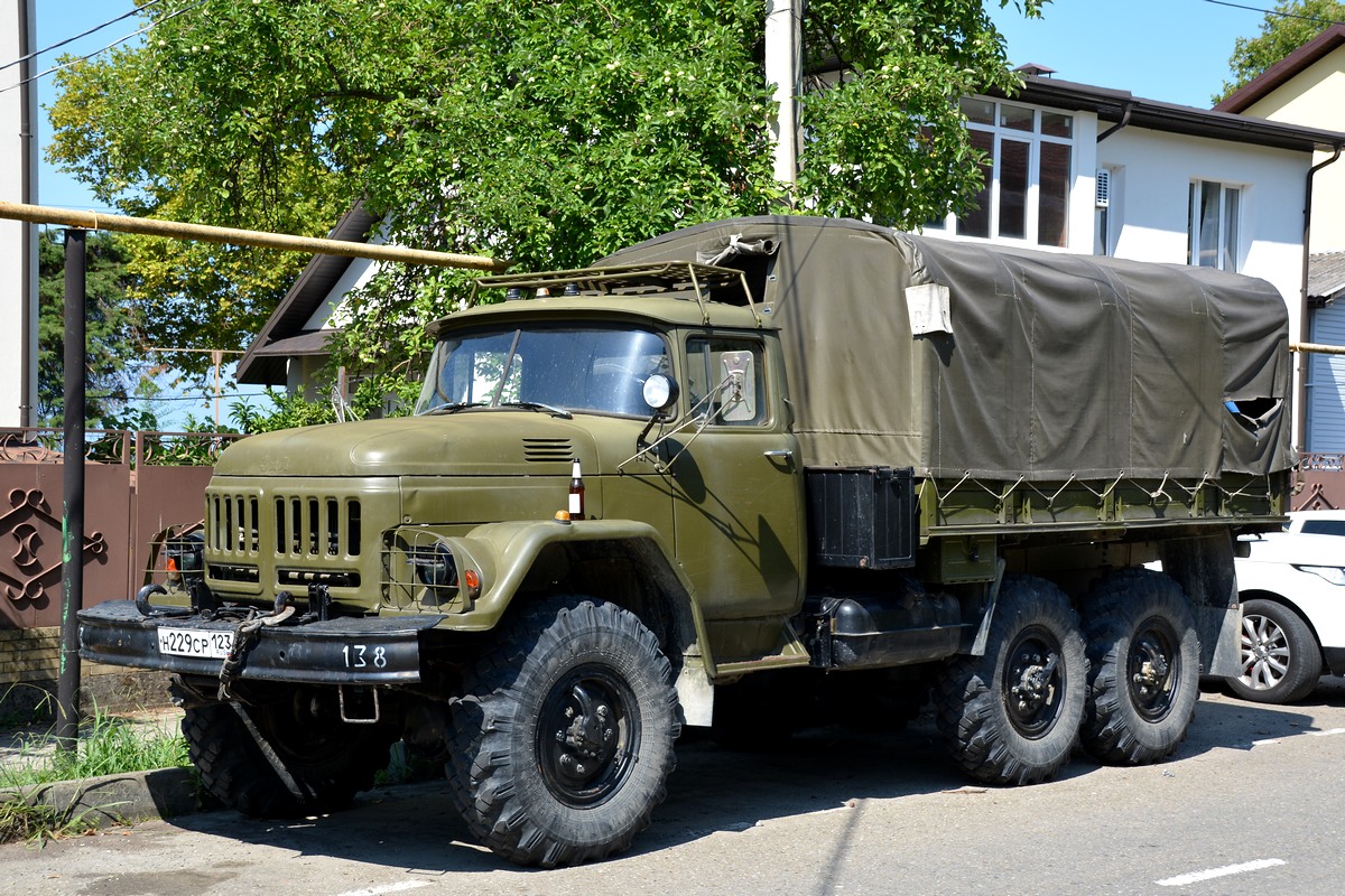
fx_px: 2129
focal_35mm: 57
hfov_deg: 35.1
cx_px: 672
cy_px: 448
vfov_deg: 23.8
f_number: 8
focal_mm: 38
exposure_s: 1/250
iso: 200
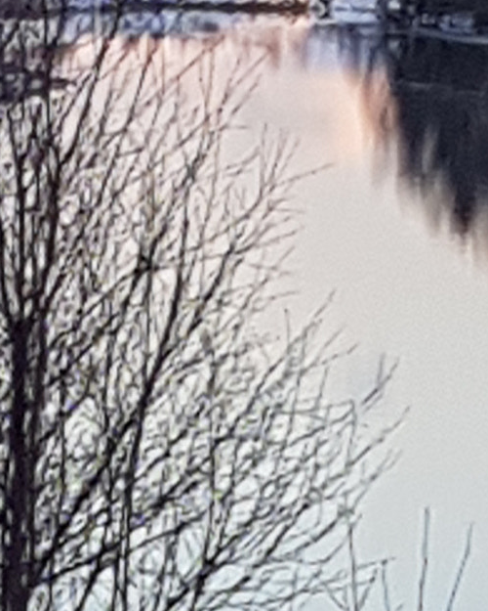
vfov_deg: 28.7
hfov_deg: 23.5
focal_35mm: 65
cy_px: 456
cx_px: 221
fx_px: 1173
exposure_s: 1/564
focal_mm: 4.2
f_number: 1.7
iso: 40
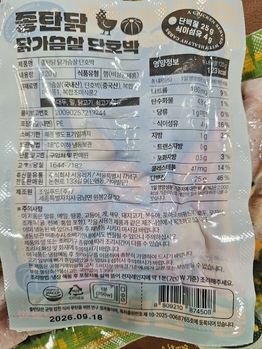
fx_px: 232
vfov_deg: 73.9
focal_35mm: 23
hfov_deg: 58.9
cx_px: 131
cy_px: 174
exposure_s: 1/170
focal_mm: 5.4
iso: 500
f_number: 1.8
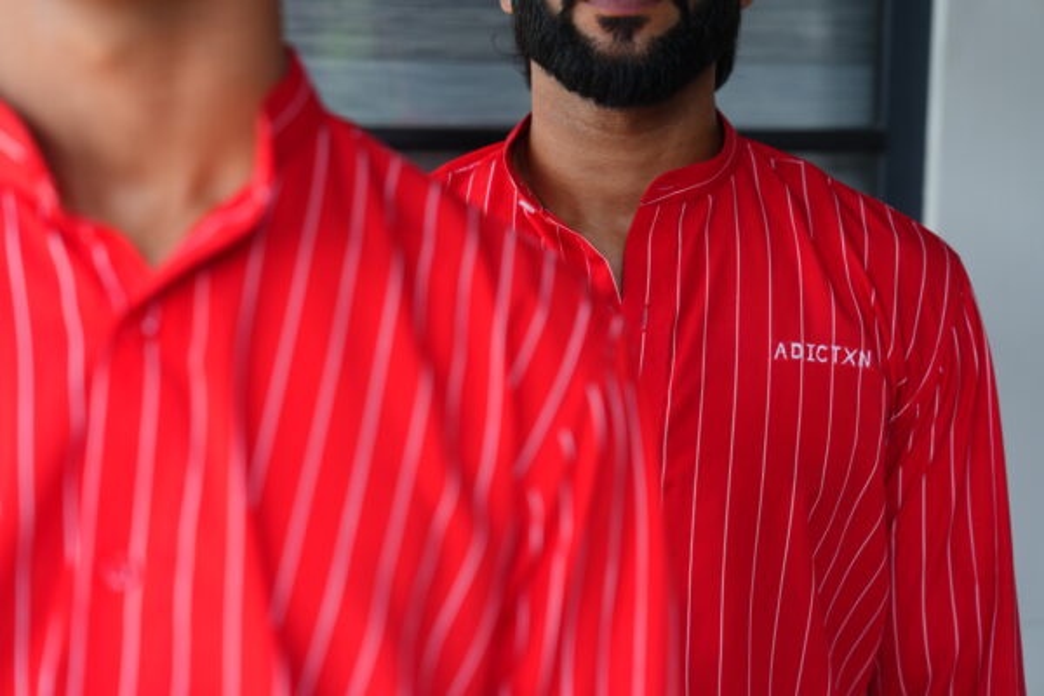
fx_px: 2030
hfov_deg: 28.8
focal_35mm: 70
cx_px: 522
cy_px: 348
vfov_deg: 19.5
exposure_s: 1/100
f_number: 3.2
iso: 80
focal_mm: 70
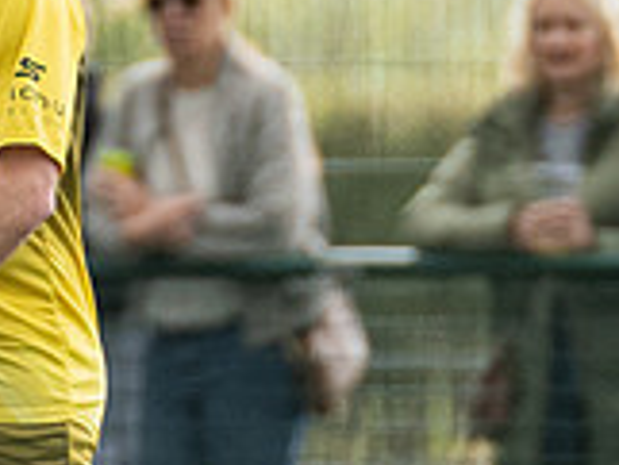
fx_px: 57802
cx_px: 263
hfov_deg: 0.6
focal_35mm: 3230
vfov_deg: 0.5
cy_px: 424
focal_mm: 420
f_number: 4
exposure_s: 1/640
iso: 400
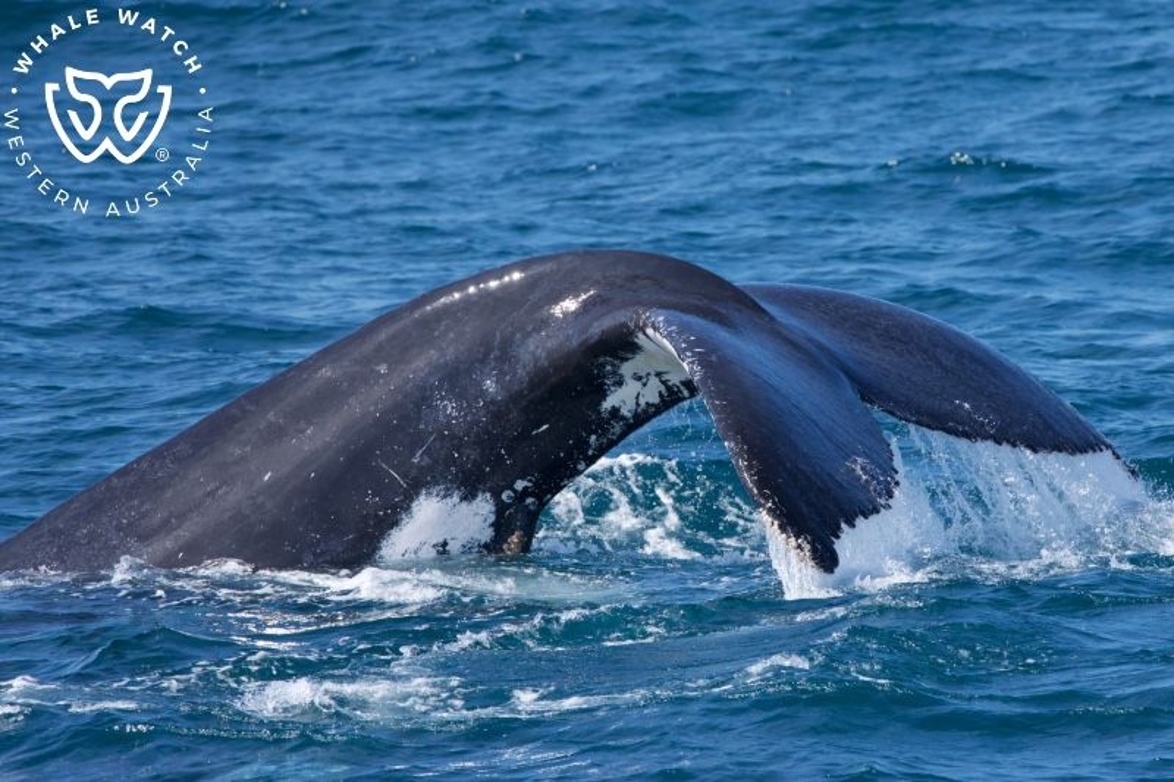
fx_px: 19561
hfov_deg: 3.4
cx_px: 587
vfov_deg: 2.3
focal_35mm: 600
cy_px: 391
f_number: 8
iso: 1600
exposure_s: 1/3200
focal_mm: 600
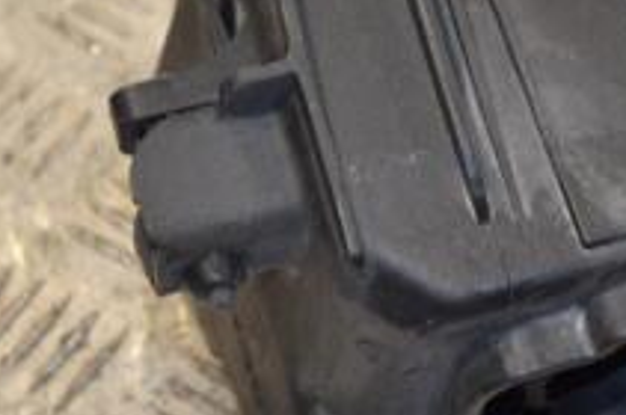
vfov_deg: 7.3
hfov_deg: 10.9
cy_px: 130
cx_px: 415
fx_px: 3264
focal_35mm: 188
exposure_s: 1/125
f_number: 5.3
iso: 400
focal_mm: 44
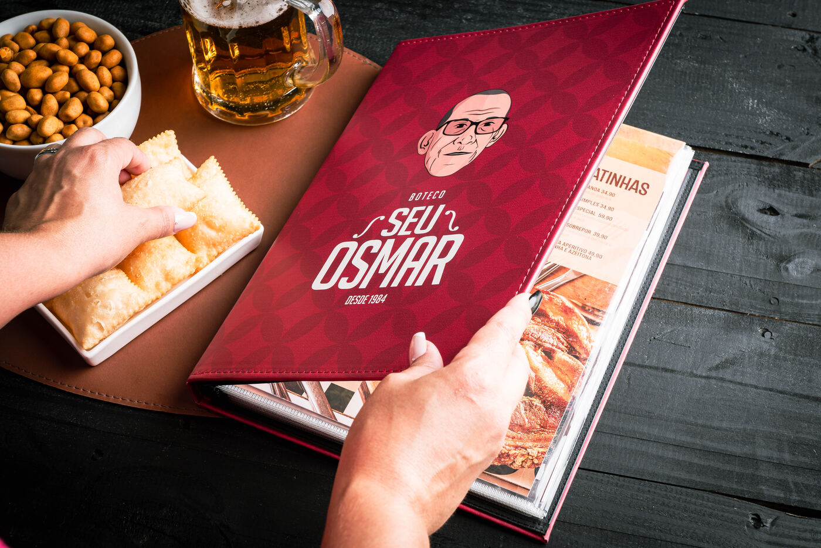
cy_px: 274
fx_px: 1323
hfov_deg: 34.5
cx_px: 410
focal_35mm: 58
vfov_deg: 23.4
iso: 100
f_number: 8
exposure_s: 1/80
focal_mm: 39
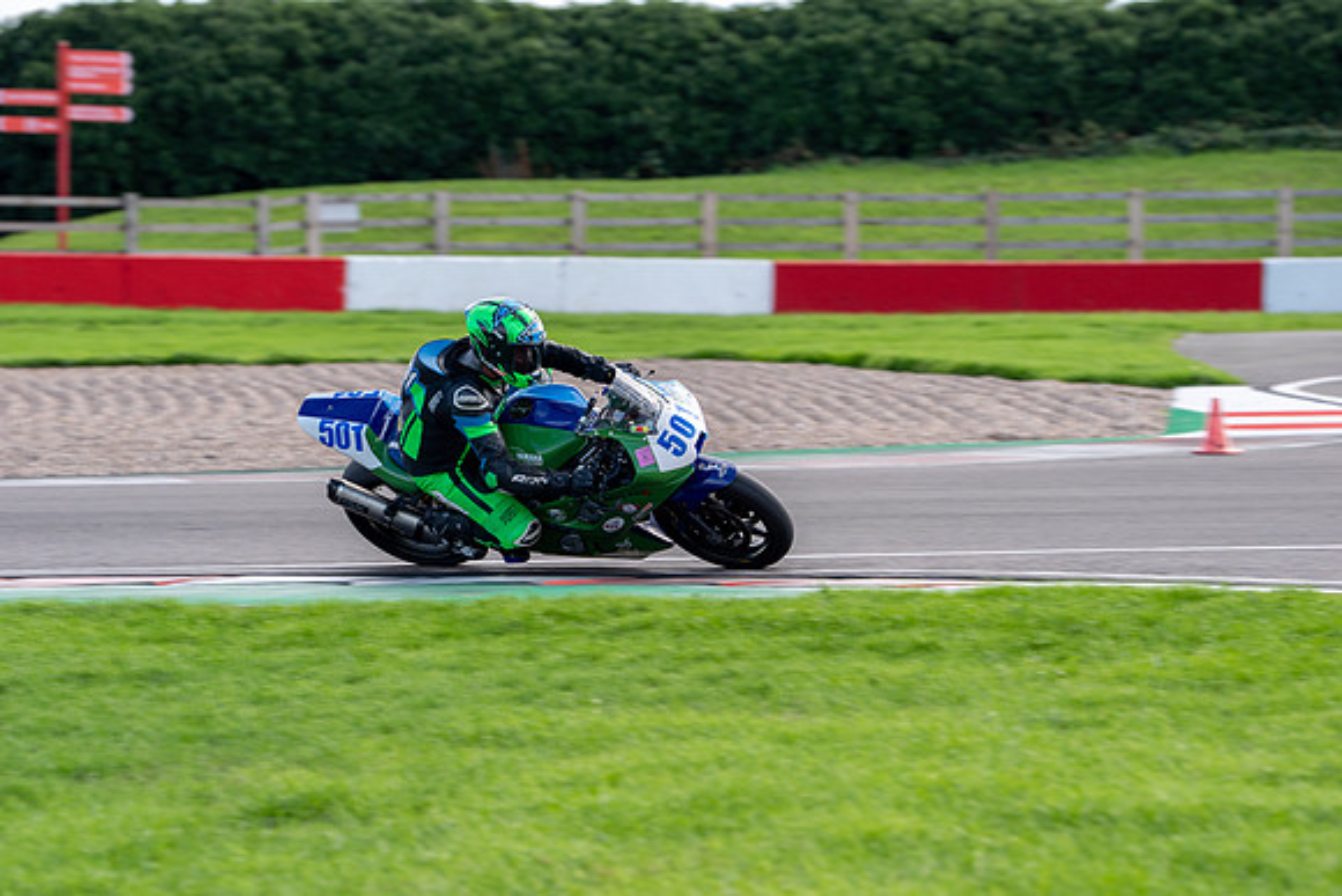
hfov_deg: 7.9
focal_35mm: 260
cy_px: 448
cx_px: 671
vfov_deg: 5.3
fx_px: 9694
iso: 320
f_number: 6.3
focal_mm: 260
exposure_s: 1/500
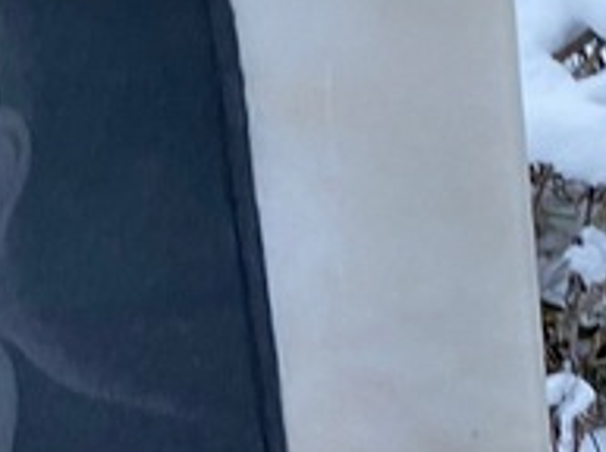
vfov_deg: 13.5
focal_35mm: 108
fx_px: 1887
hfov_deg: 17.8
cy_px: 430
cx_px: -9
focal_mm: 4.25
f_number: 1.8
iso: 125
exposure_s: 1/74
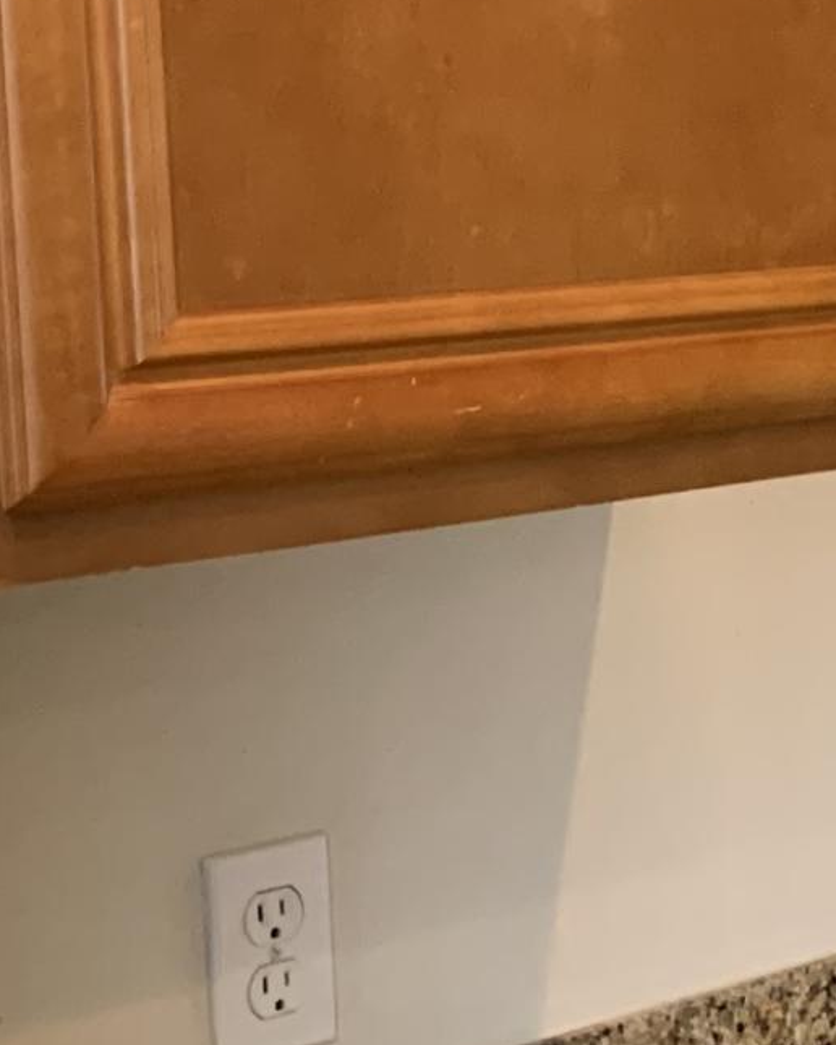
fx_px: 3649
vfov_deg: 16.3
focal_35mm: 118
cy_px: 502
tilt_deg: -7.2
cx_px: 2242
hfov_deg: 10.5
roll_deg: -0.8
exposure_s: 1/60
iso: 160
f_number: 1.8
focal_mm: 4.25
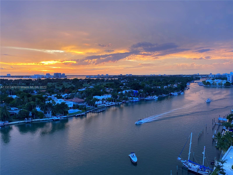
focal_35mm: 26
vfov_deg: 53.1
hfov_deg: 67.3
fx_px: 175
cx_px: 116
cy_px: 88
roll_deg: +0.0
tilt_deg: -3.0
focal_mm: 4.25
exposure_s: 1/121
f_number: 1.8
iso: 125
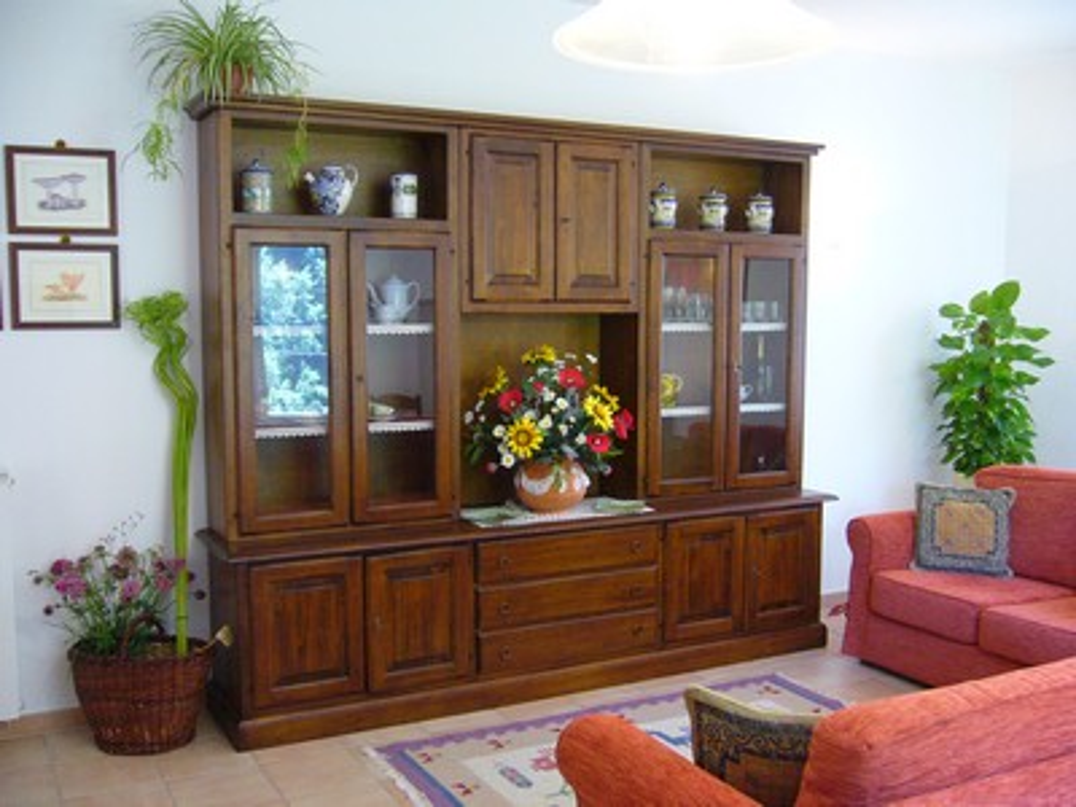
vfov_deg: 40.7
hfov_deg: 52.6
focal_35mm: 35
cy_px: 404
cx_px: 538
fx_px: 1088
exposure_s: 1/13
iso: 160
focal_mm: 5.8
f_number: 2.8
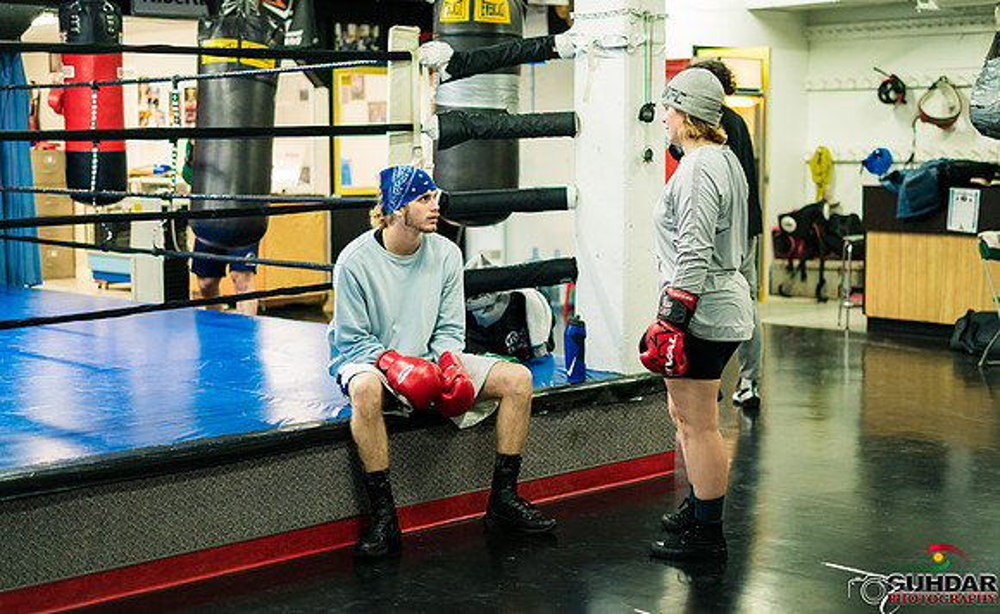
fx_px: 1544
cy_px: 293
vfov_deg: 22.5
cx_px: 546
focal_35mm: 57
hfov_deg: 35.9
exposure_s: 1/500
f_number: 1.8
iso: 2500
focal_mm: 50
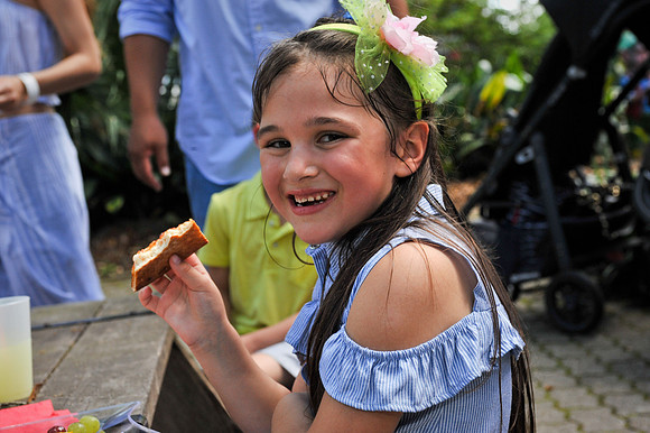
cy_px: 216
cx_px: 325
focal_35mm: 65
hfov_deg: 31.0
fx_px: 1173
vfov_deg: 20.9
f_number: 8
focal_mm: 65
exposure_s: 1/200
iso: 640
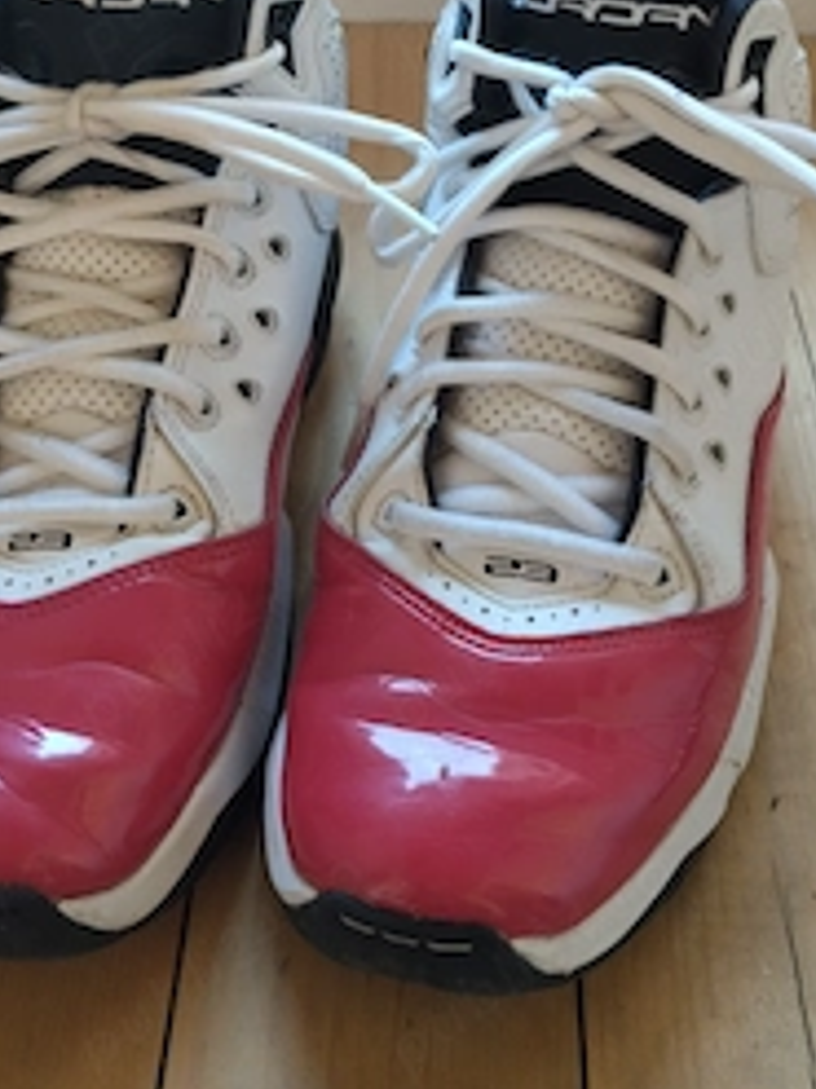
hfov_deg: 30.8
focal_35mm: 47
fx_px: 1479
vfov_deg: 40.0
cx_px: 375
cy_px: 362
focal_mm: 4.22
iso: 400
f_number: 1.8
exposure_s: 1/25
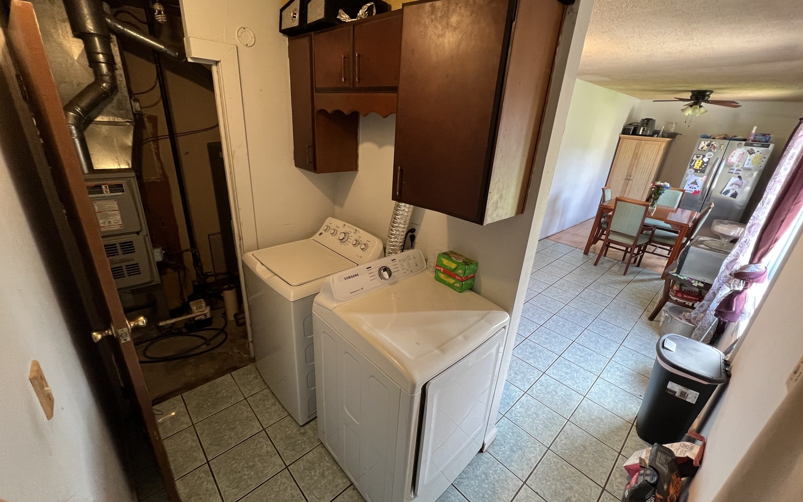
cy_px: 248
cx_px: 407
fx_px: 306
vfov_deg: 78.7
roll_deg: -4.5
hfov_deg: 105.3
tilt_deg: -23.0
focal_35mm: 14
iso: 250
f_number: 1.8
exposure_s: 1/60
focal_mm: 1.57
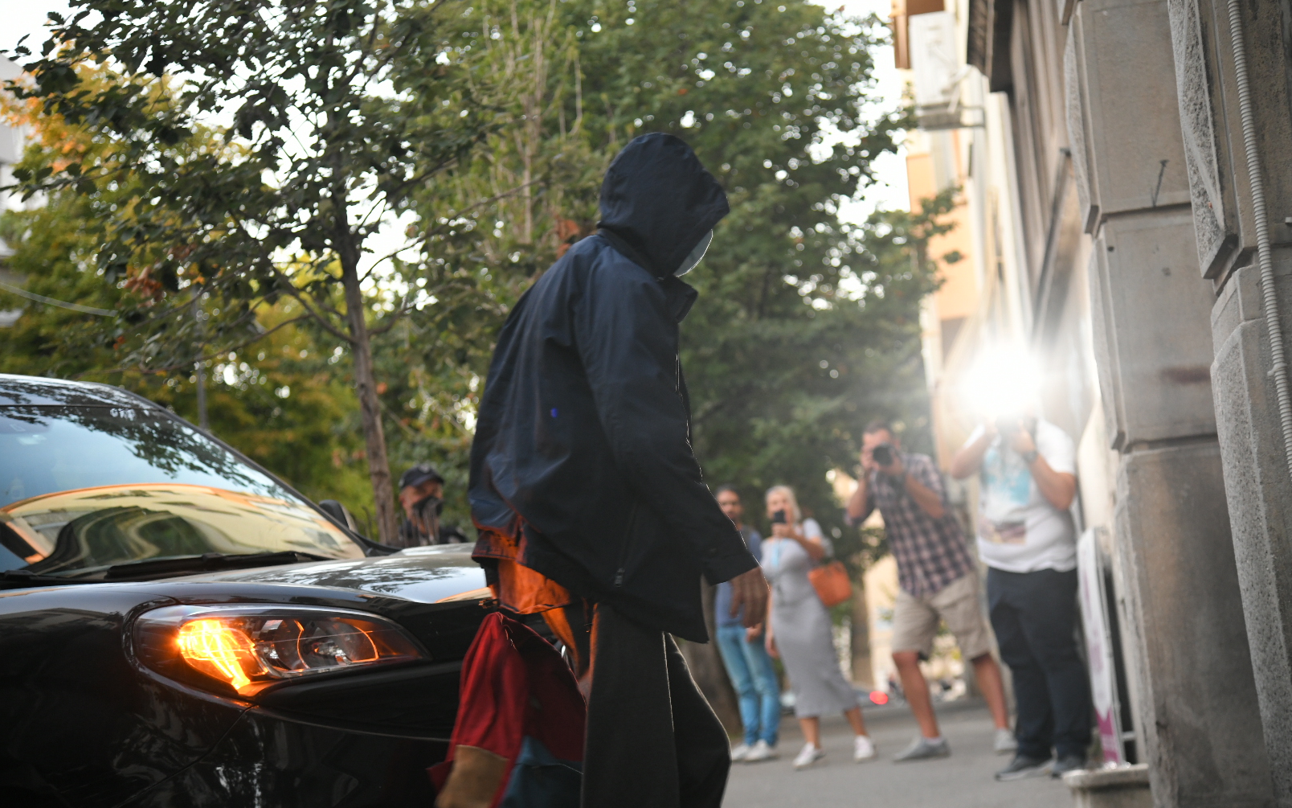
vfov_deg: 16.9
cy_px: 400
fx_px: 2711
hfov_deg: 26.8
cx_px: 648
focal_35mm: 77
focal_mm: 75
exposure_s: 1/160
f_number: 4
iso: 1600
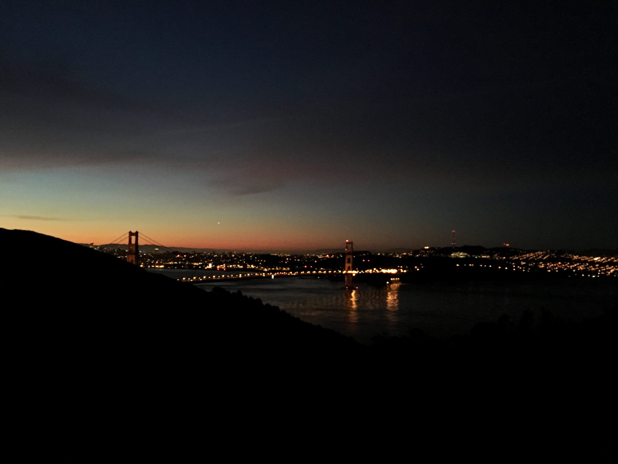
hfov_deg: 61.7
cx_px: 309
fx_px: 518
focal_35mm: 29
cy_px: 232
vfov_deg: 48.2
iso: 640
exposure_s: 1/15
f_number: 2.2
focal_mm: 4.15
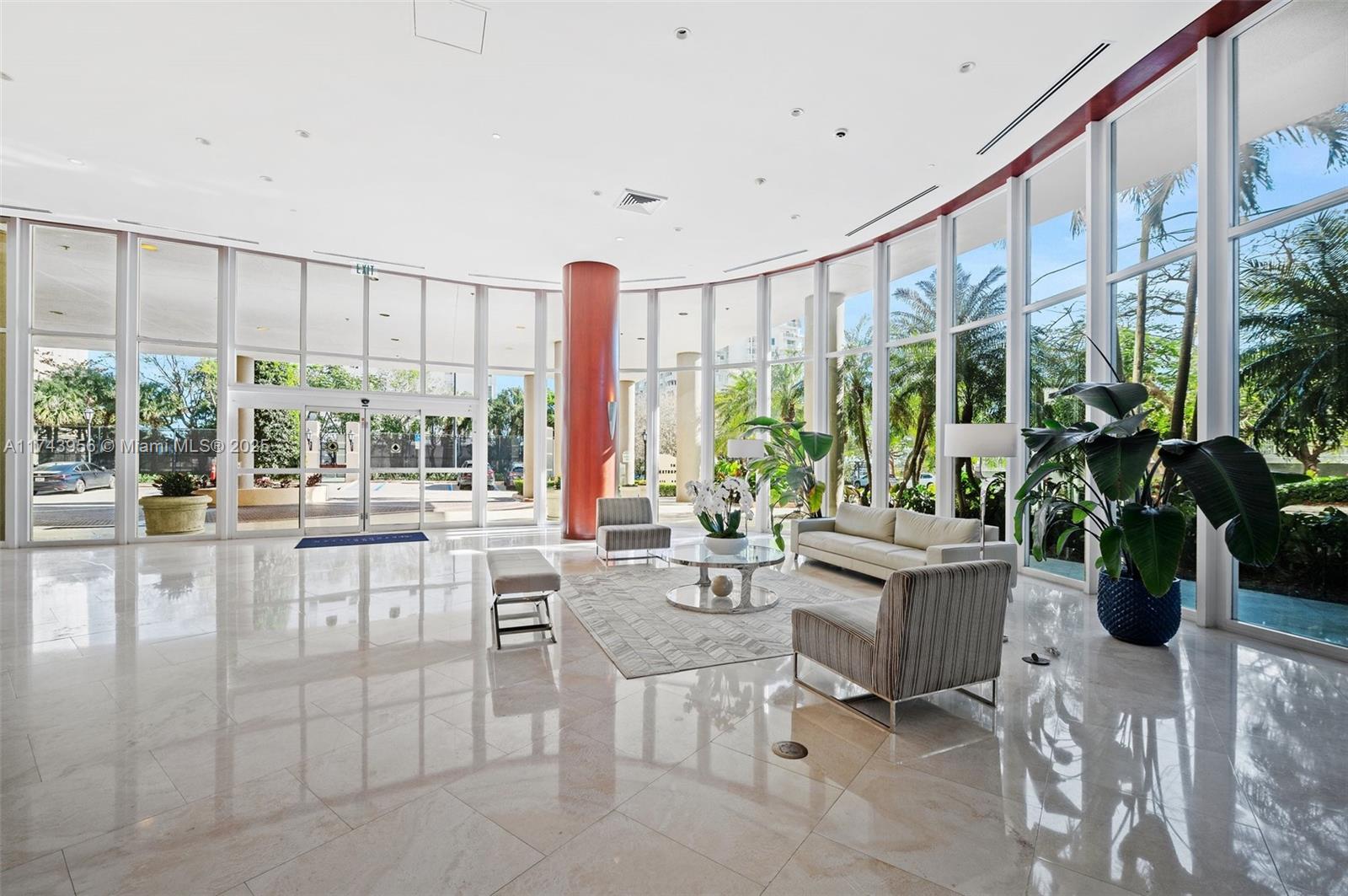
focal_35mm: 15
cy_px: 448
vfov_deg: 77.2
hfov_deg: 100.5
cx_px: 674
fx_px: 561
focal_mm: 15
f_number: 8
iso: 200
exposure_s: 1/25
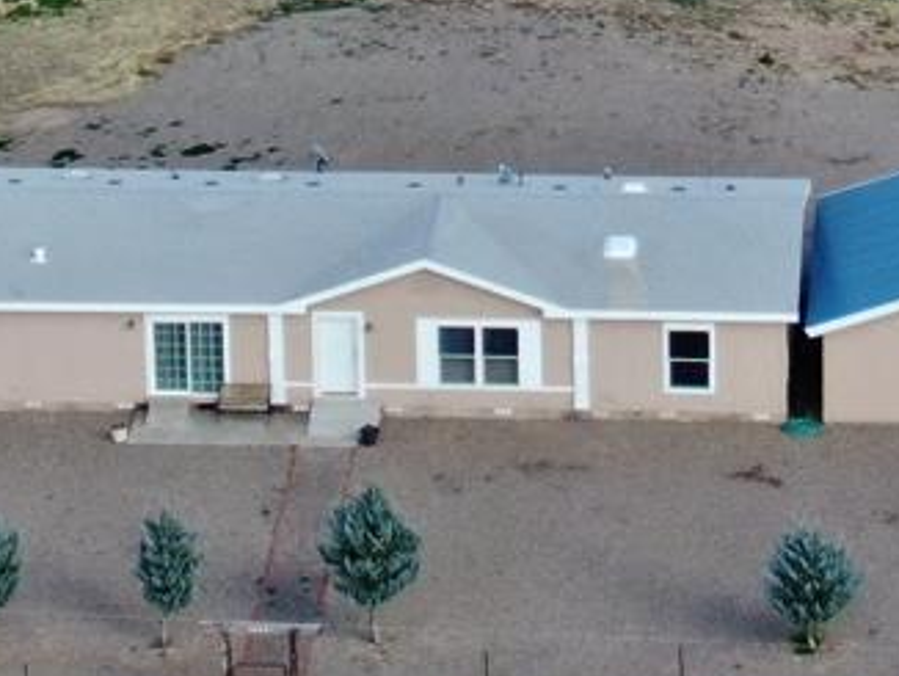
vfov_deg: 7.1
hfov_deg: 9.6
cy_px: -417
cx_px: 648
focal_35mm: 206
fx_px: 5354
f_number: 3.5
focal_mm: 7.23
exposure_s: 1/240
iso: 100
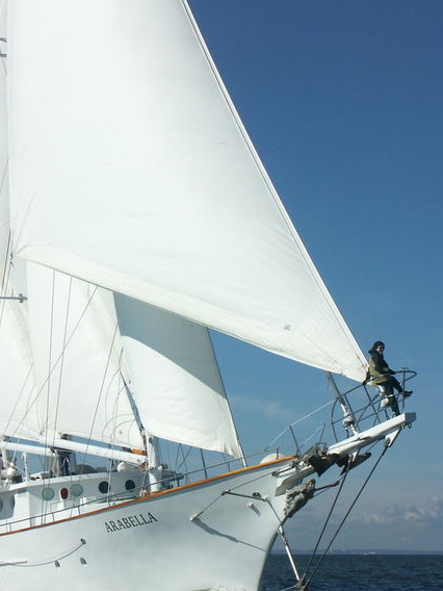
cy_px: 327
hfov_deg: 16.6
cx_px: 203
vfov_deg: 22.0
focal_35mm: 89
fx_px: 1519
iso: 100
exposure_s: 1/800
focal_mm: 19.52
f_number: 9
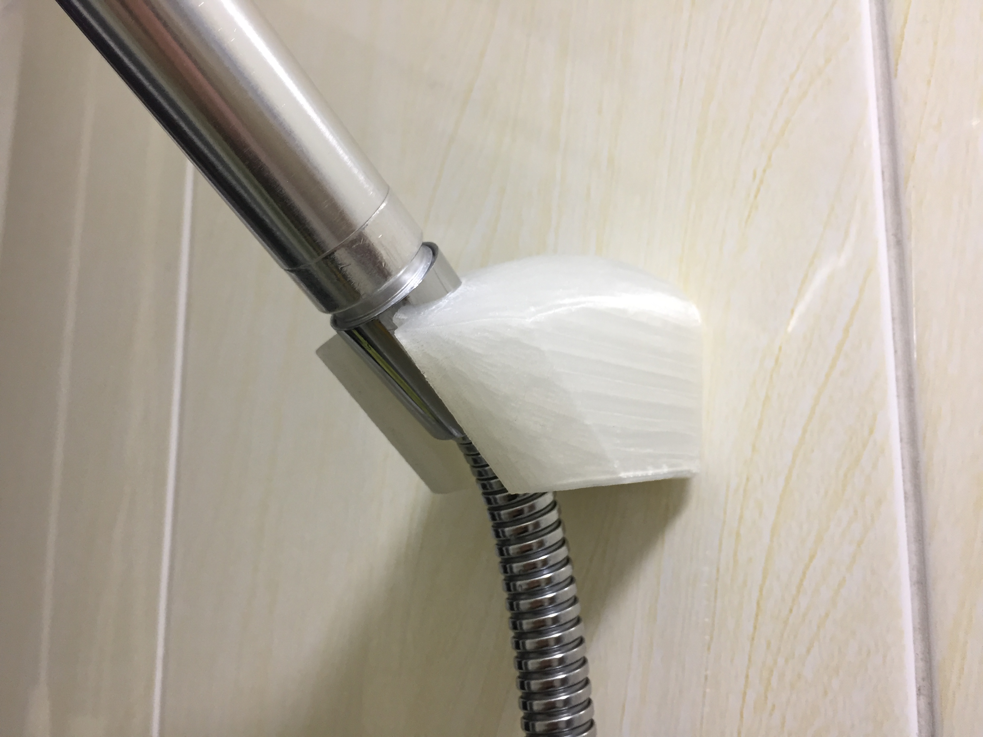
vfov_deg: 48.2
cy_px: 368
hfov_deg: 61.7
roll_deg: -1.0
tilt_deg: +9.9
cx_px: 492
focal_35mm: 29
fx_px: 824
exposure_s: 1/33
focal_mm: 4.15
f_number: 2.2
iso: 125
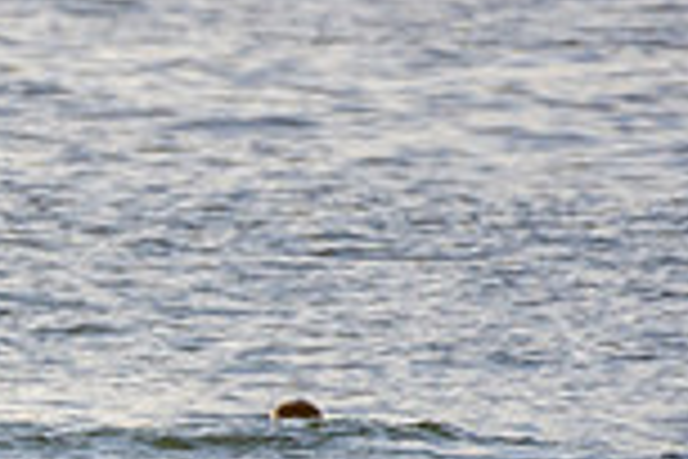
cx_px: -594
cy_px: 668
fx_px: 54157
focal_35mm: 2834
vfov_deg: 0.5
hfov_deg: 0.7
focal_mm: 500
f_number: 5.6
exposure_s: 1/1250
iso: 200
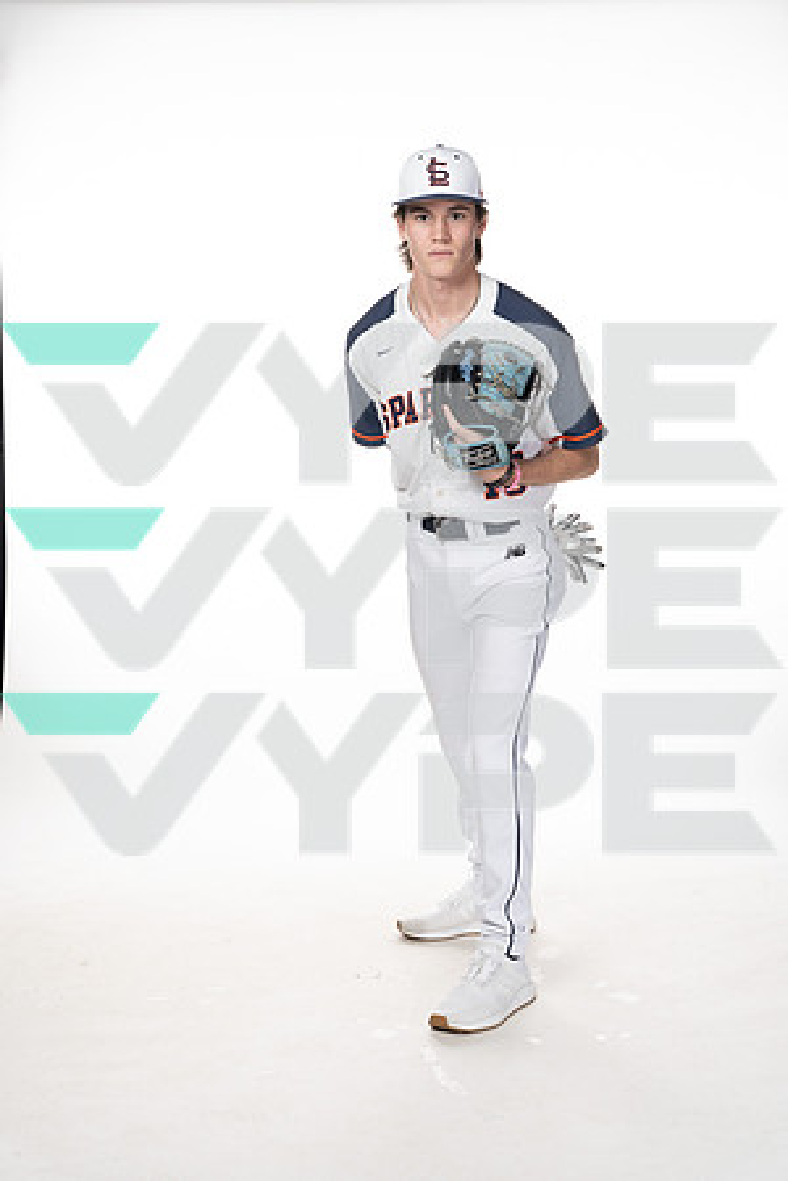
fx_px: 1674
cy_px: 590
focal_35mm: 51
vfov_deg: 38.9
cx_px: 394
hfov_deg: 26.5
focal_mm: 51
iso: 400
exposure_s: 1/250
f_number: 6.3
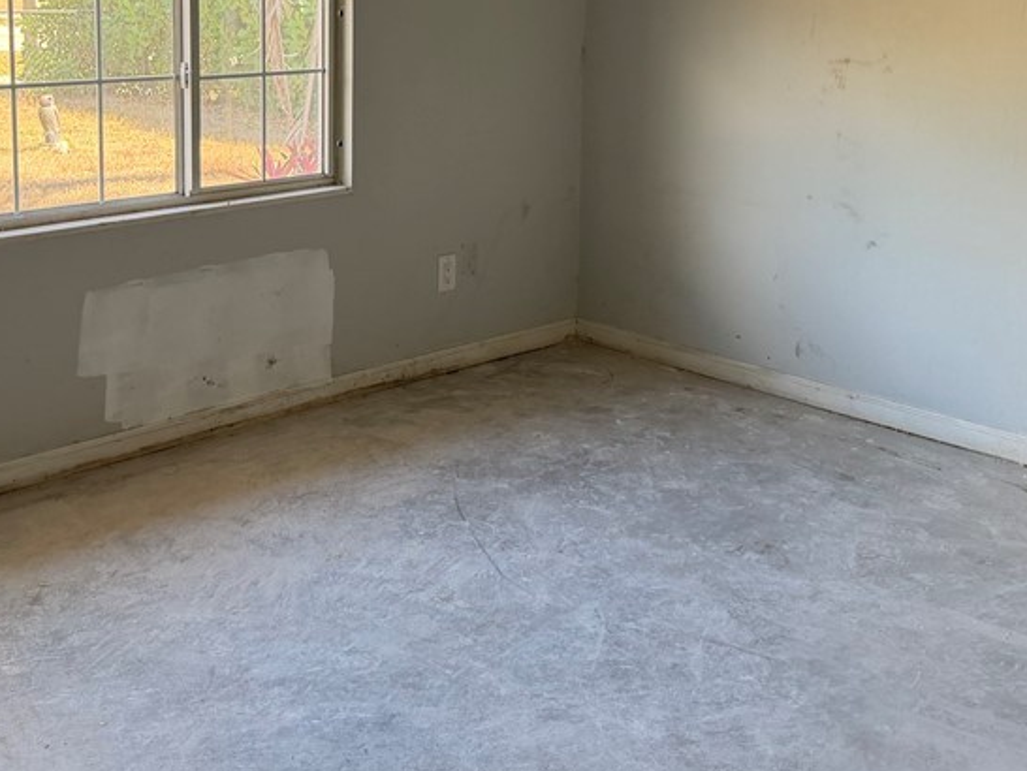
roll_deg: -1.7
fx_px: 1336
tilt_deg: -5.3
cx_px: 369
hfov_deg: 41.7
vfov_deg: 31.3
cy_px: 149
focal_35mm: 45
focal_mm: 6.76
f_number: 1.78
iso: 125
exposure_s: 1/121
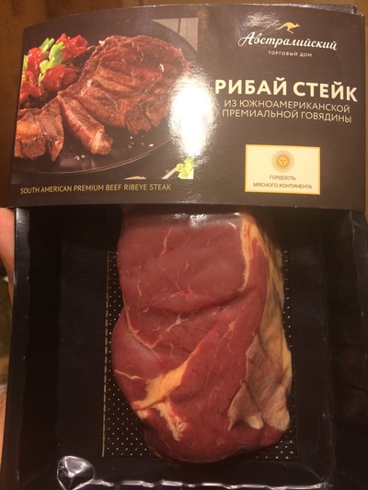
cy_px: 245
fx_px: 425
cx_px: 184
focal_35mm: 30
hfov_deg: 46.8
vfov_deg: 60.0
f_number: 2.2
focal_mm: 4.12
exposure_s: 1/30
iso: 160
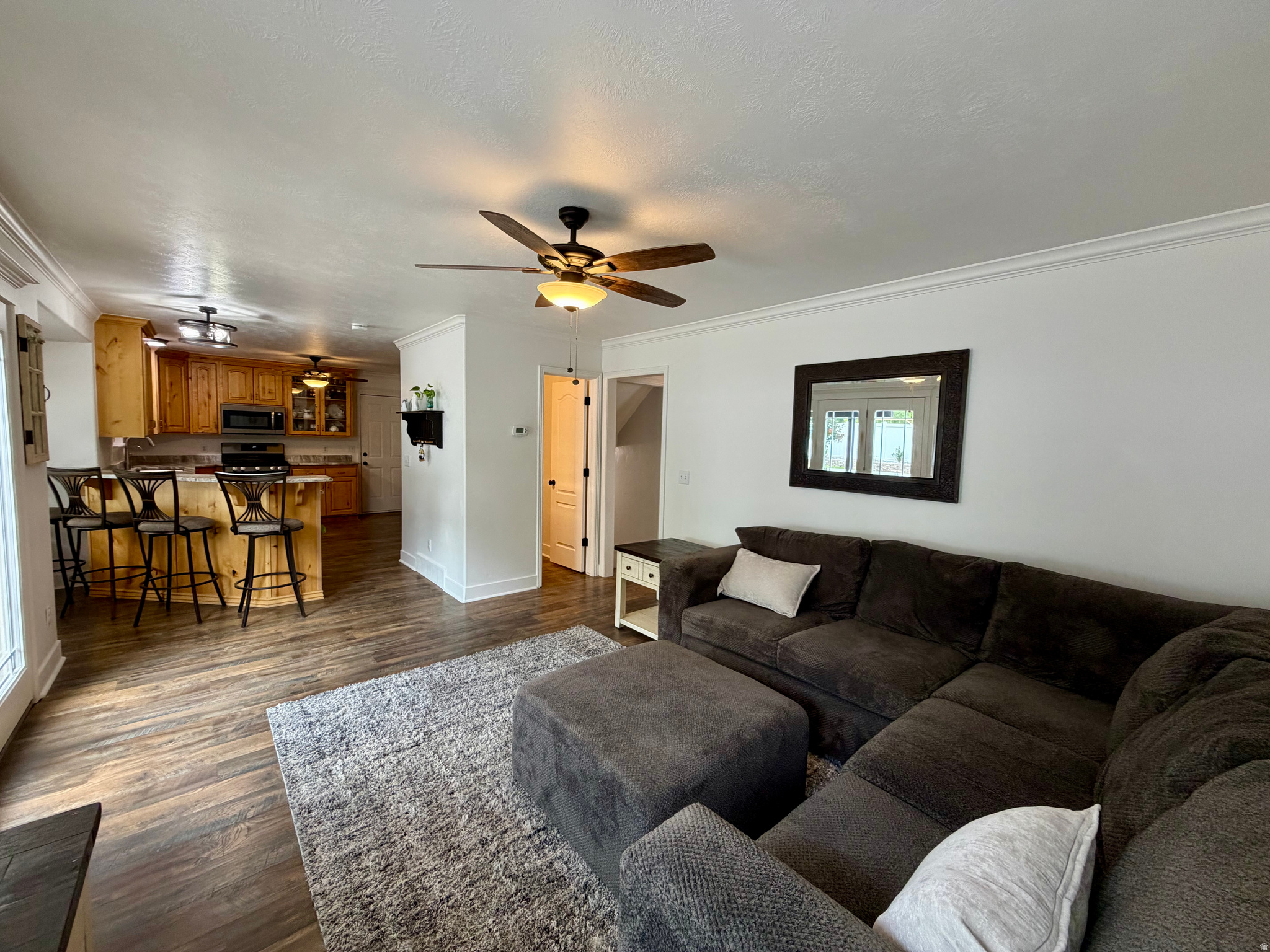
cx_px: 635
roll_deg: -1.6
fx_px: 514
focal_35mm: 14
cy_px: 476
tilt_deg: -4.6
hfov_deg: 102.1
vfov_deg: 85.7
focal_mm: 2.22
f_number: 2.2
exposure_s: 1/120
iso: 320
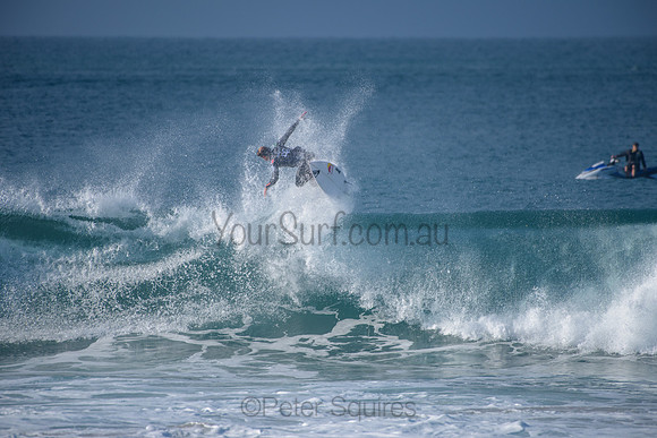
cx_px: 328
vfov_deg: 2.7
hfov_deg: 4.0
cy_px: 219
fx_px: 9398
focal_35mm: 515
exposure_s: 1/2000
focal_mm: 500
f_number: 5.6
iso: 200
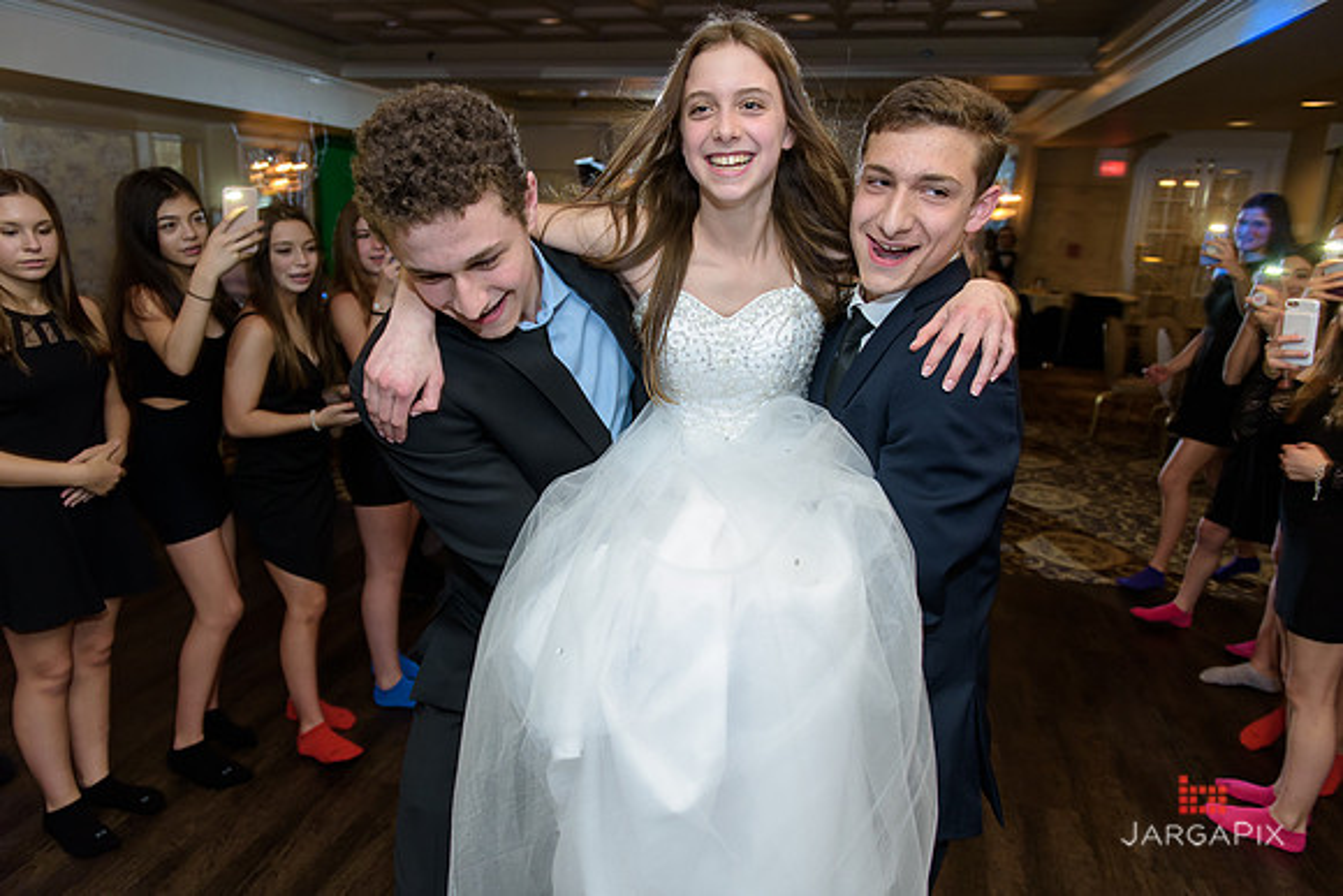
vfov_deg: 53.2
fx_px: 896
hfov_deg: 73.7
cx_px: 672
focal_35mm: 24
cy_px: 448
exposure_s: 1/125
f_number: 3.2
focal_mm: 24
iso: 1600
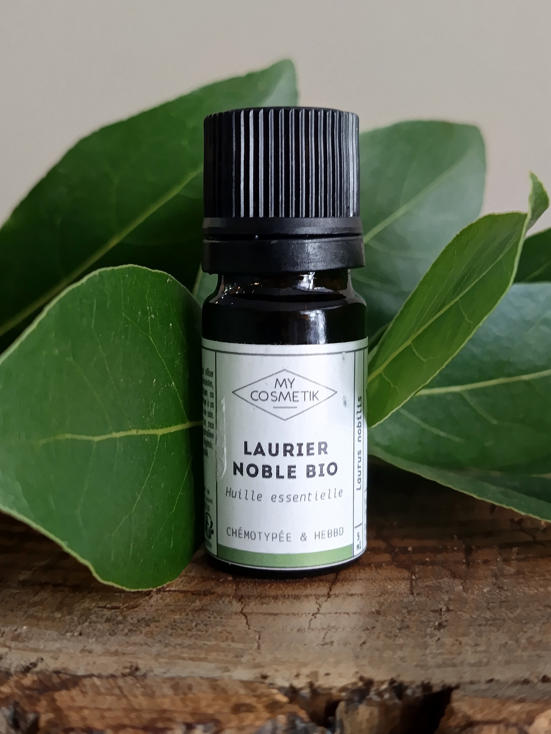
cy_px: 367
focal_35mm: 24
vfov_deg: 71.6
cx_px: 276
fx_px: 509
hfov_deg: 56.8
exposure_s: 1/50
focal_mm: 5.31
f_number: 1.7
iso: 803
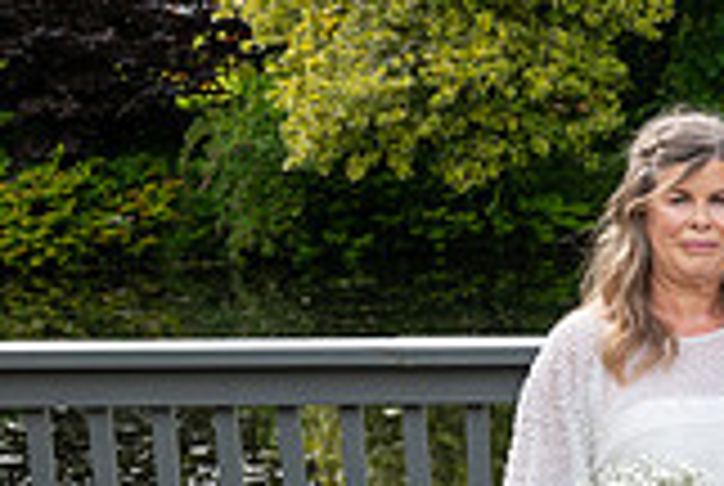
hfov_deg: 13.6
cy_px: 745
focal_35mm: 144
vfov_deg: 9.3
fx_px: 2901
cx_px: 1016
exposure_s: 1/250
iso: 160
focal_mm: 40
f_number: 5.6
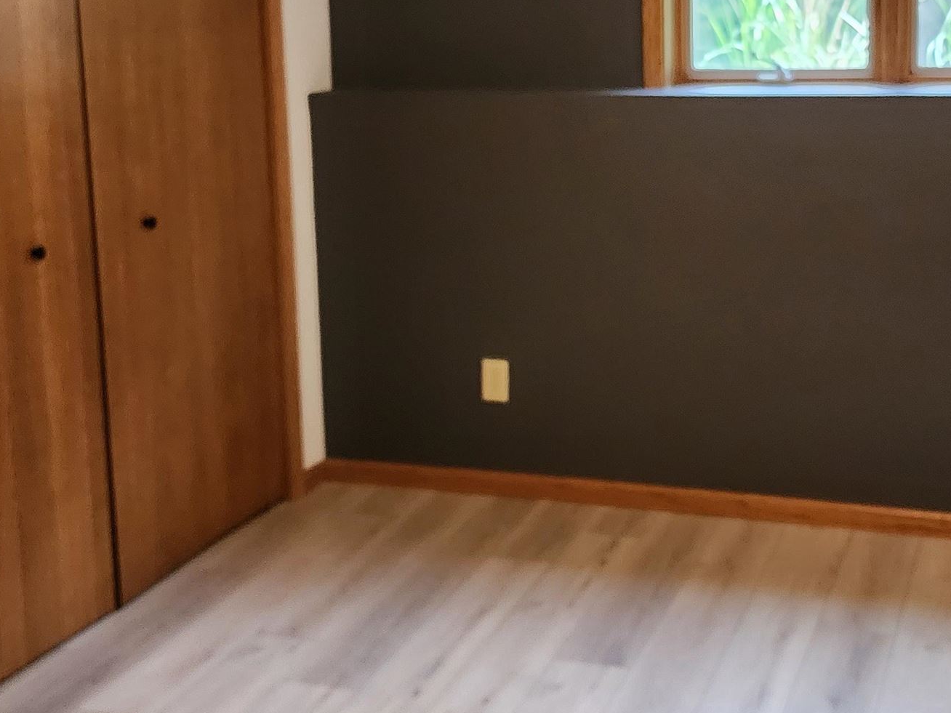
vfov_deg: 26.8
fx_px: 1484
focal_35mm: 54
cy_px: 218
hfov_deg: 35.3
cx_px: 609
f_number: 1.8
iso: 640
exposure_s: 1/120
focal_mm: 6.4
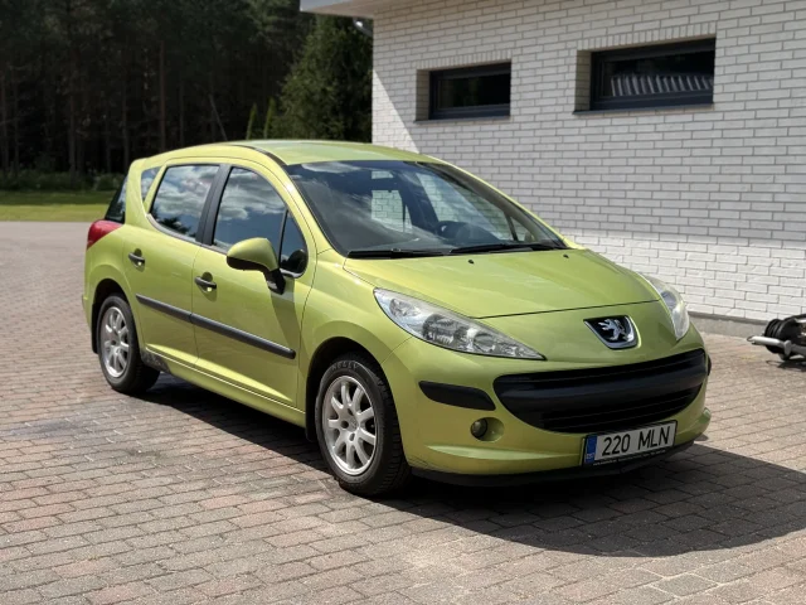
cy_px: 302
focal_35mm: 48
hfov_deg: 39.7
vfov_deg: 30.3
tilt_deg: -6.4
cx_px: 403
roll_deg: -0.6
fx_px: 1118
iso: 64
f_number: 1.78
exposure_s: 1/5208
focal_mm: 6.76
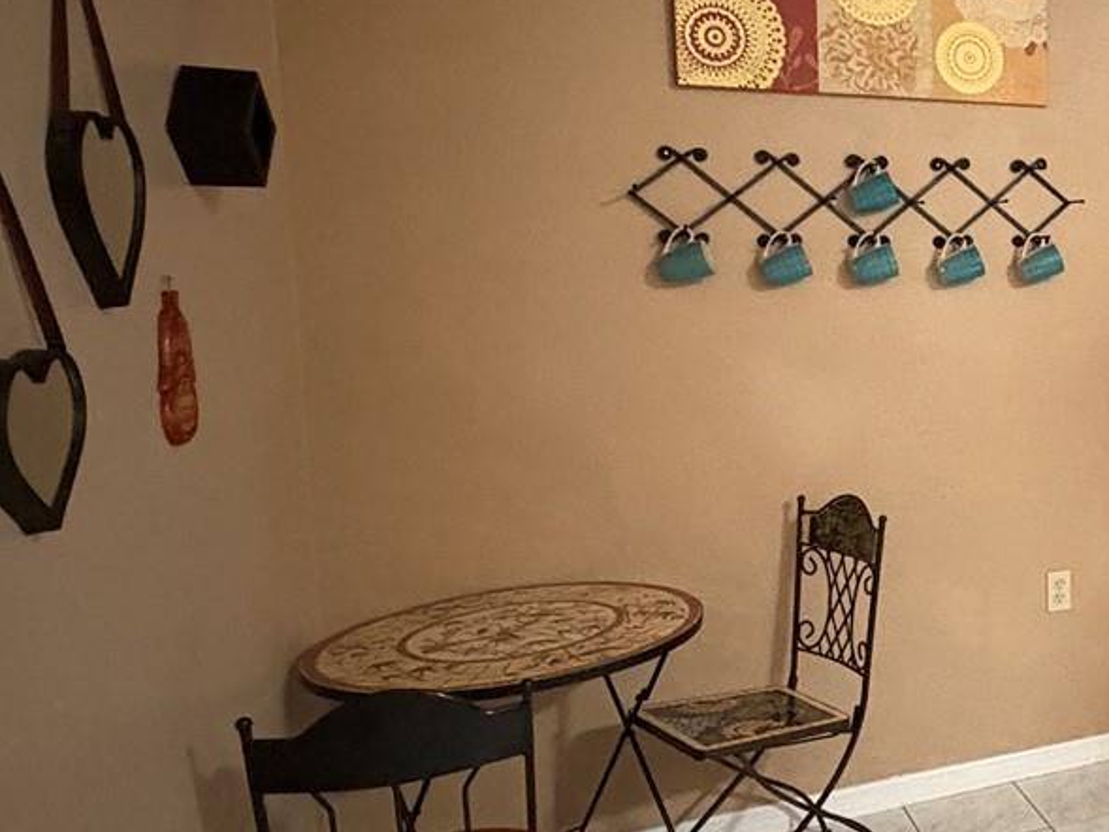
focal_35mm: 38
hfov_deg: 40.2
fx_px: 1218
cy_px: 365
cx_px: 1203
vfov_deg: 37.7
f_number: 2.2
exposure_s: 1/30
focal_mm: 2.22
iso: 1000
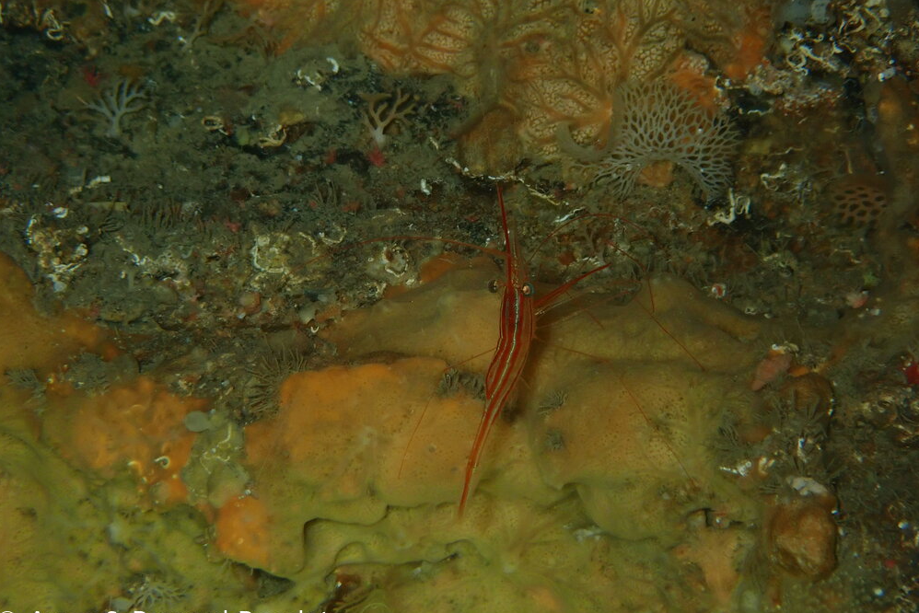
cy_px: 288
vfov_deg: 13.0
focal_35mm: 105
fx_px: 2681
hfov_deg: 19.5
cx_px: 459
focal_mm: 18
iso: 250
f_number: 6.3
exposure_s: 1/200
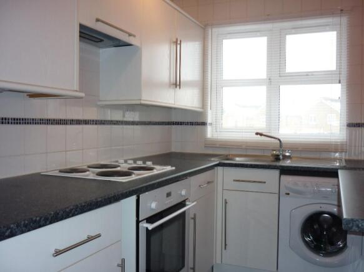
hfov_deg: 55.4
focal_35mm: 33
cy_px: 136
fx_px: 347
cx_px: 182
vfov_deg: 42.9
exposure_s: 1/30
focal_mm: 5.5
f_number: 2.8
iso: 100
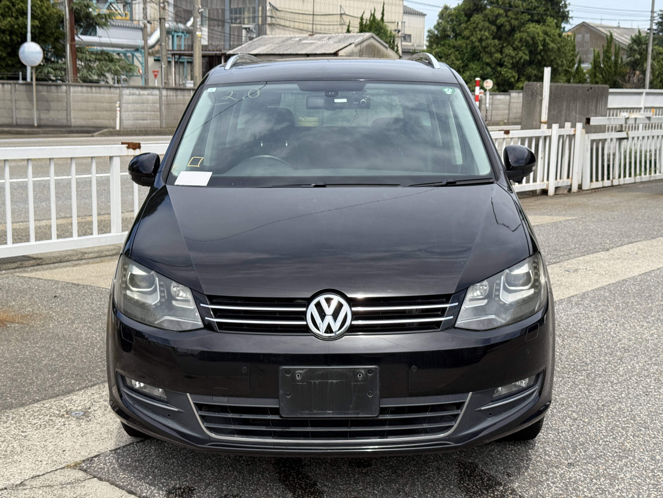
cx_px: 332
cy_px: 249
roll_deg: -1.1
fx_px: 919
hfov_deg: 39.7
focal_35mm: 48
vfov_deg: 30.3
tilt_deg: -9.3
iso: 80
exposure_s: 1/3378
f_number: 1.78
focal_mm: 6.76
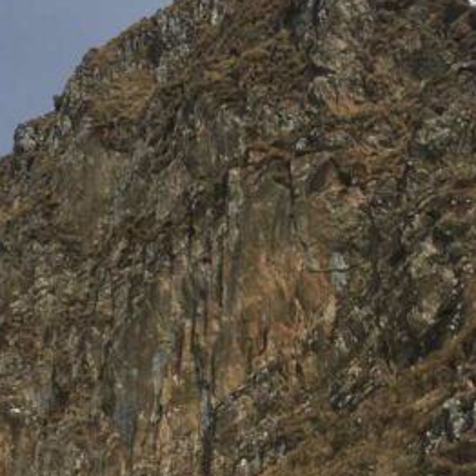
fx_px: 1167
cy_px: 312
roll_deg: -5.7
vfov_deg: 23.0
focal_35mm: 75
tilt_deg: +13.8
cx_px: 449
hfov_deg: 22.4
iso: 25
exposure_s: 1/3663
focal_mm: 4.15
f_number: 2.2
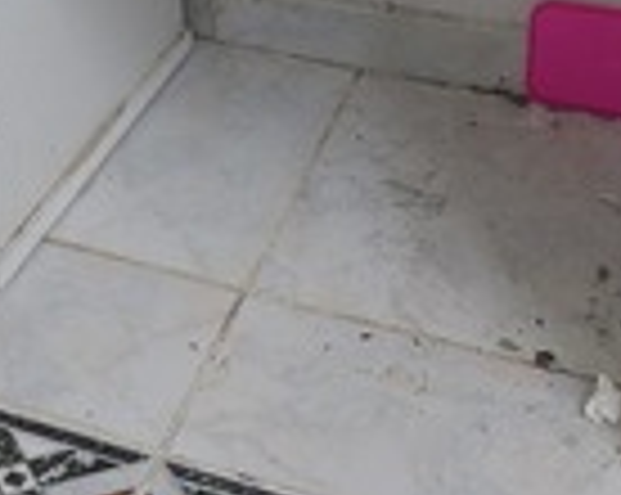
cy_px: -133
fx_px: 1487
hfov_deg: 23.3
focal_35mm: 81
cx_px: 137
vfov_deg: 17.8
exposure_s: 1/25
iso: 200
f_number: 1.8
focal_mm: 5.23
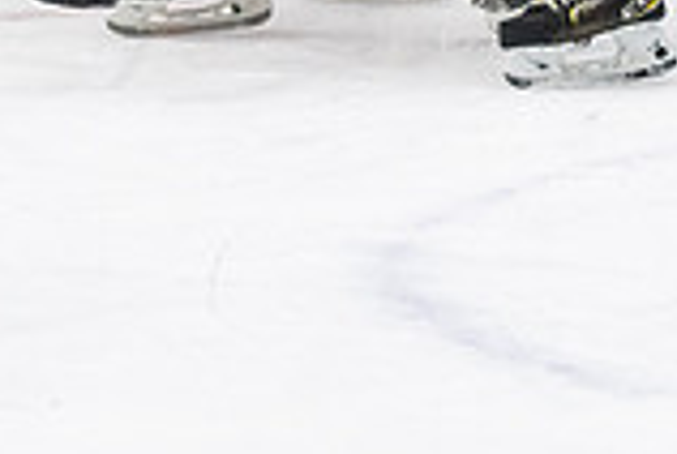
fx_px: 9590
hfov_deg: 4.0
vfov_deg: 2.7
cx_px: 1286
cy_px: -354
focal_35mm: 509
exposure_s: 1/640
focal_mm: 116
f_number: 2.8
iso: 3200
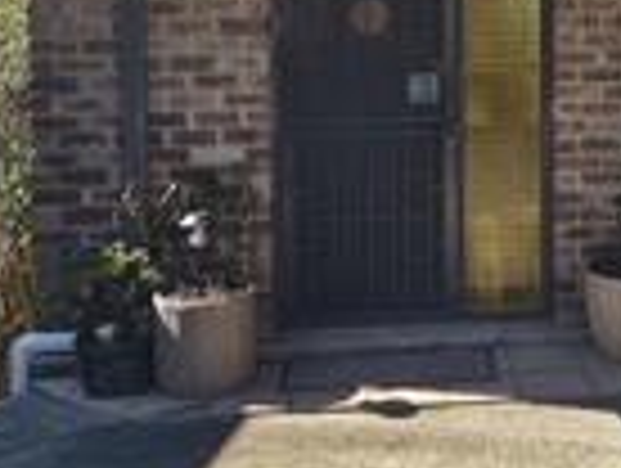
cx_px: 526
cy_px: 36
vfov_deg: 23.7
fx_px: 1078
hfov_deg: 31.0
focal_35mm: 60
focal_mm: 5.4
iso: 50
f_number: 1.8
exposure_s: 1/1543
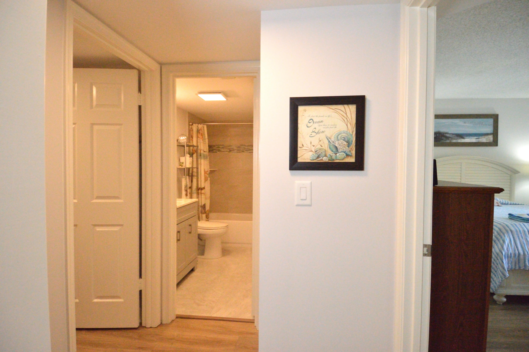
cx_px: 264
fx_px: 264
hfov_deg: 90.1
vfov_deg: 67.3
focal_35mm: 18
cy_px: 176
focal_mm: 12
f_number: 4
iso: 6400
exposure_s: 1/1250
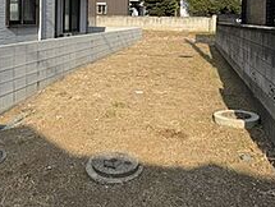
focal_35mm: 39
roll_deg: -0.9
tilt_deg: -0.8
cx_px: 123
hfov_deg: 47.7
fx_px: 310
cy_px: 28
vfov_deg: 35.2
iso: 50
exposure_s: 1/1880
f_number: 2.2
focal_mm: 2.22
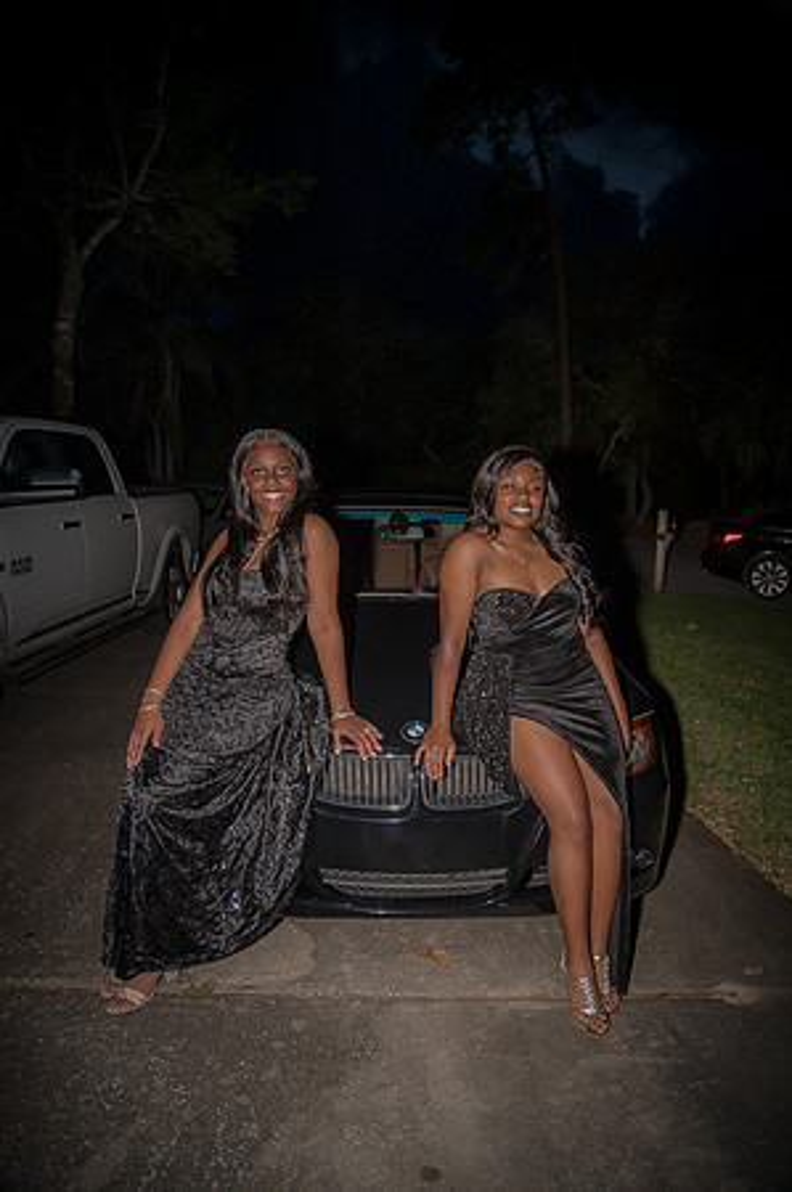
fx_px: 794
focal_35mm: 24
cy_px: 596
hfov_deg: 53.0
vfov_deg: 73.8
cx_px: 396
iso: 640
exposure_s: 1/160
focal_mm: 24
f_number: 4
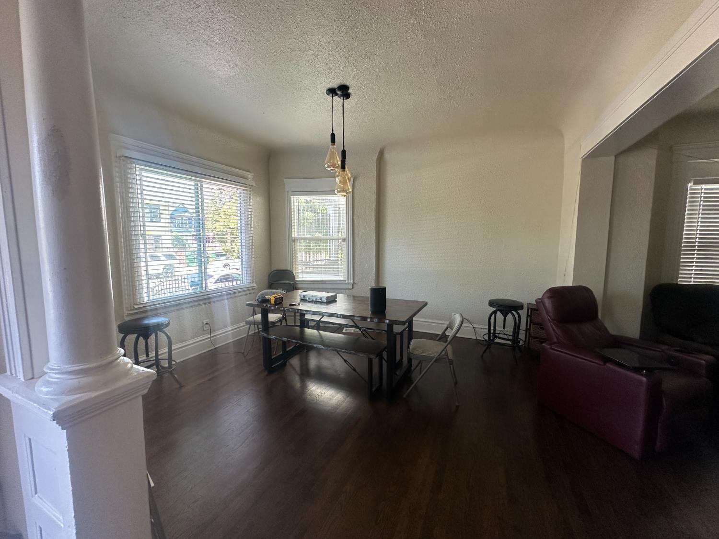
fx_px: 291
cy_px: 270
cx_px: 360
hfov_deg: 102.1
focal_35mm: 14
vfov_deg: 85.7
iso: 125
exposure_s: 1/99
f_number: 2.2
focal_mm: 2.22
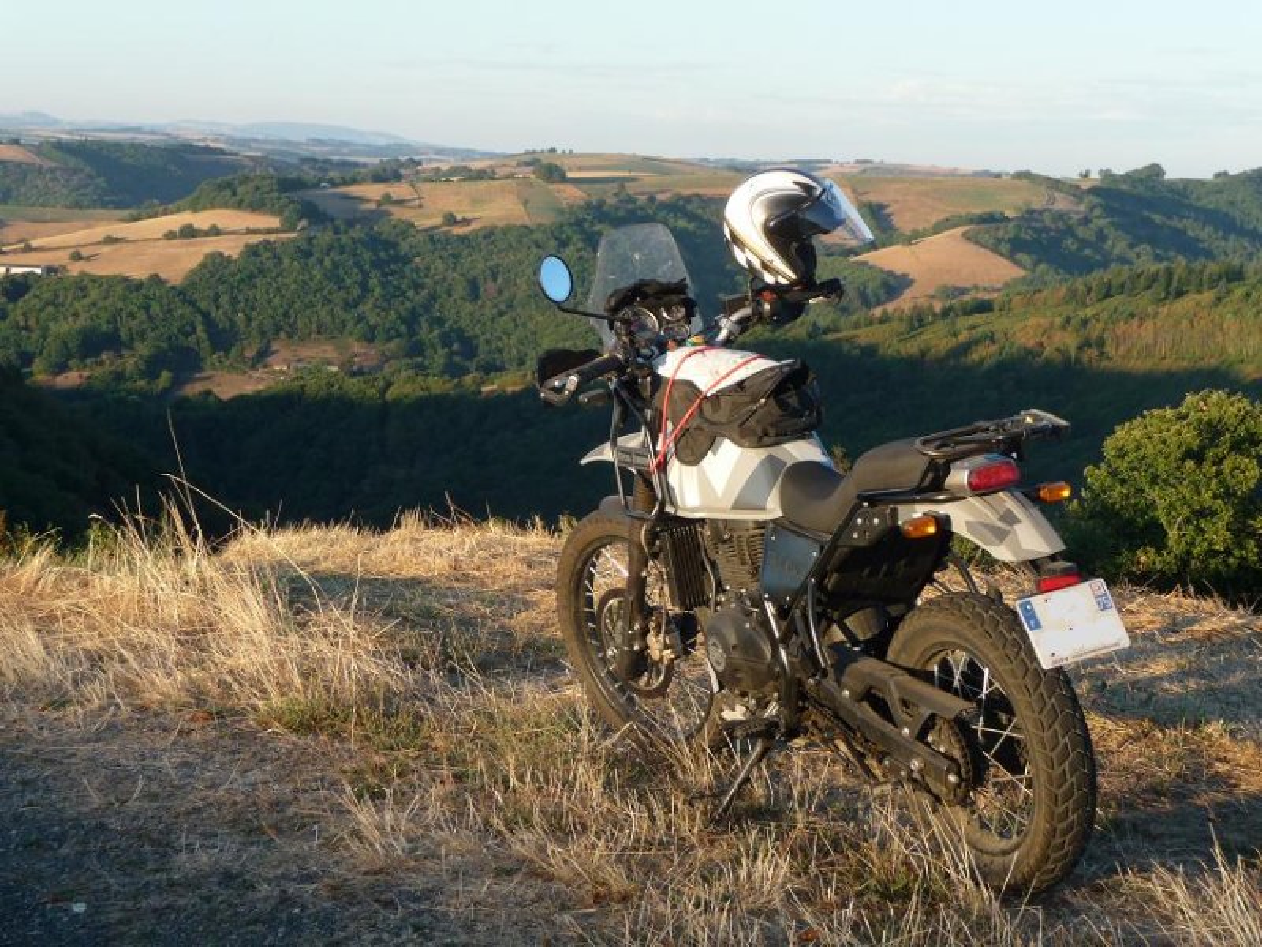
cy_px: 474
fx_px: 2807
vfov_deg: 19.1
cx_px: 631
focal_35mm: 77
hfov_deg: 25.3
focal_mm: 13.1
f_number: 4.6
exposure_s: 1/160
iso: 100
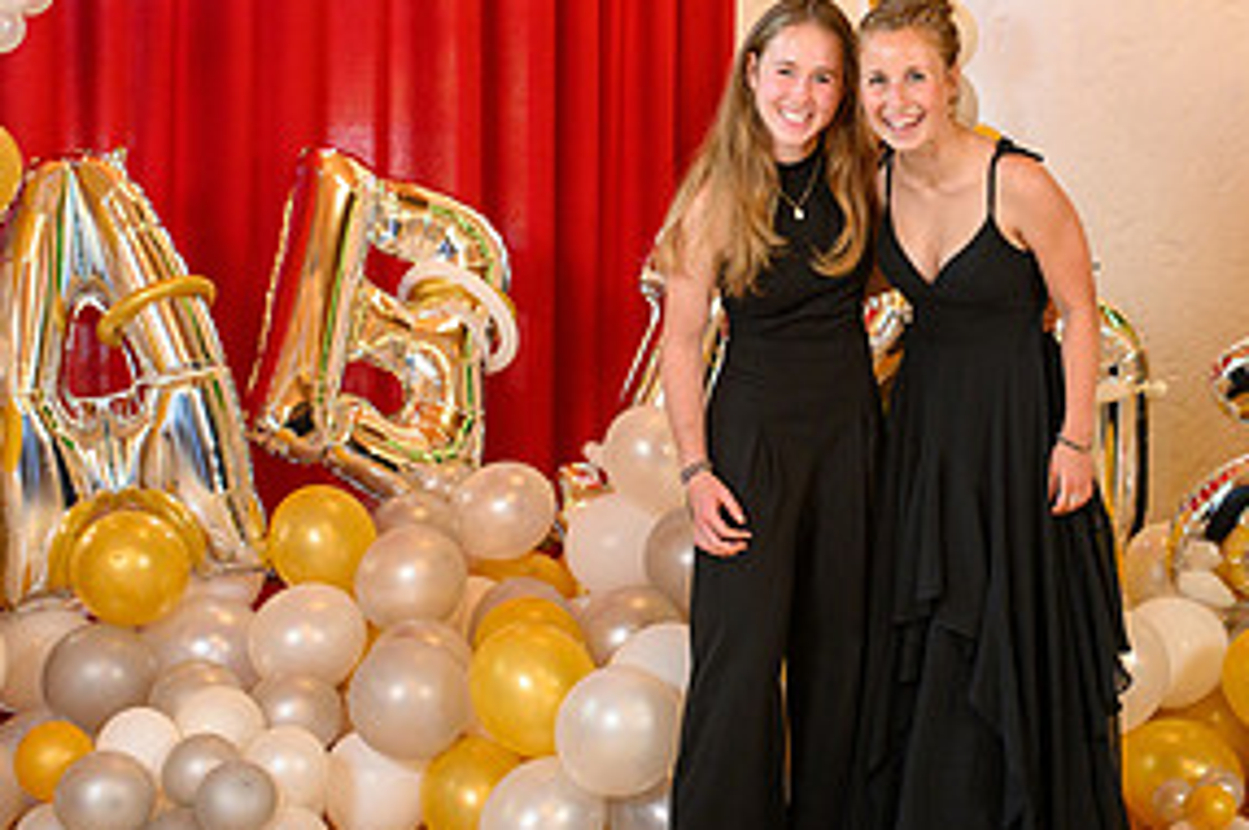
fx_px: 2460
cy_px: 266
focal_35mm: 71
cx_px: 843
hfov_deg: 28.3
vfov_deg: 19.1
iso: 1250
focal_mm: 35
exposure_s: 1/100
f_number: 3.5
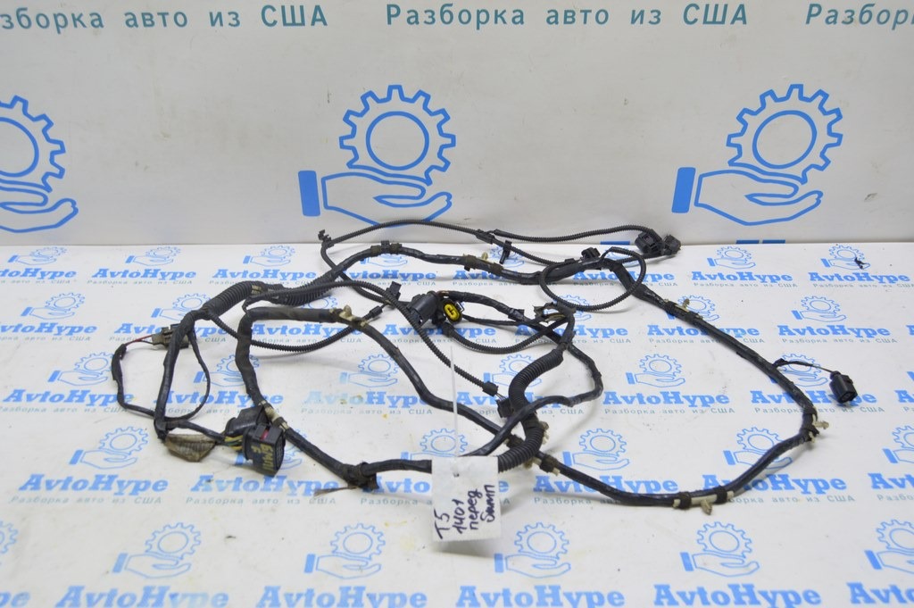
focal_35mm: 33
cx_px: 457
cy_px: 304
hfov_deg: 57.3
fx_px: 837
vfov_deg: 39.9
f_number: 5.6
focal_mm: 22
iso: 400
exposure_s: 1/20
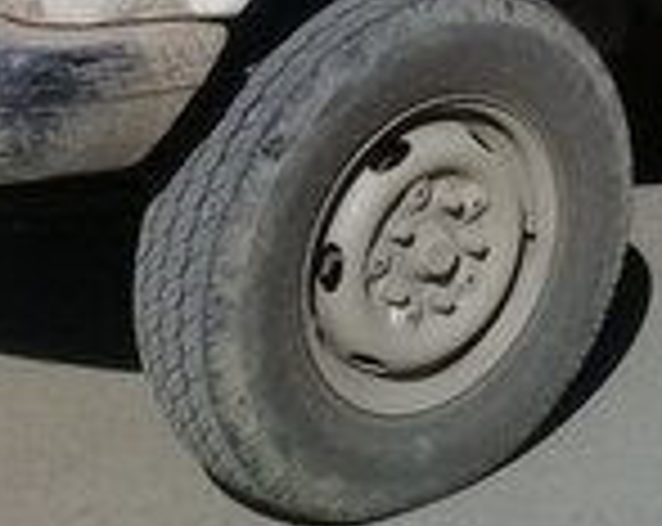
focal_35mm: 136
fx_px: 2659
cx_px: 1031
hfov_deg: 13.3
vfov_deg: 10.4
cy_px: -551
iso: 50
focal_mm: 3.3
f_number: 2.2
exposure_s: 1/2778
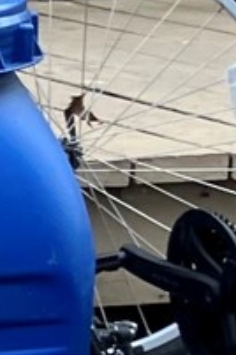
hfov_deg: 4.0
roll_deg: +2.2
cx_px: -1020
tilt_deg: -14.3
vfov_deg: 6.8
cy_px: 638
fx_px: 2910
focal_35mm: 296
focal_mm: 3.99
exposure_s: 1/121
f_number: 1.8
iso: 32
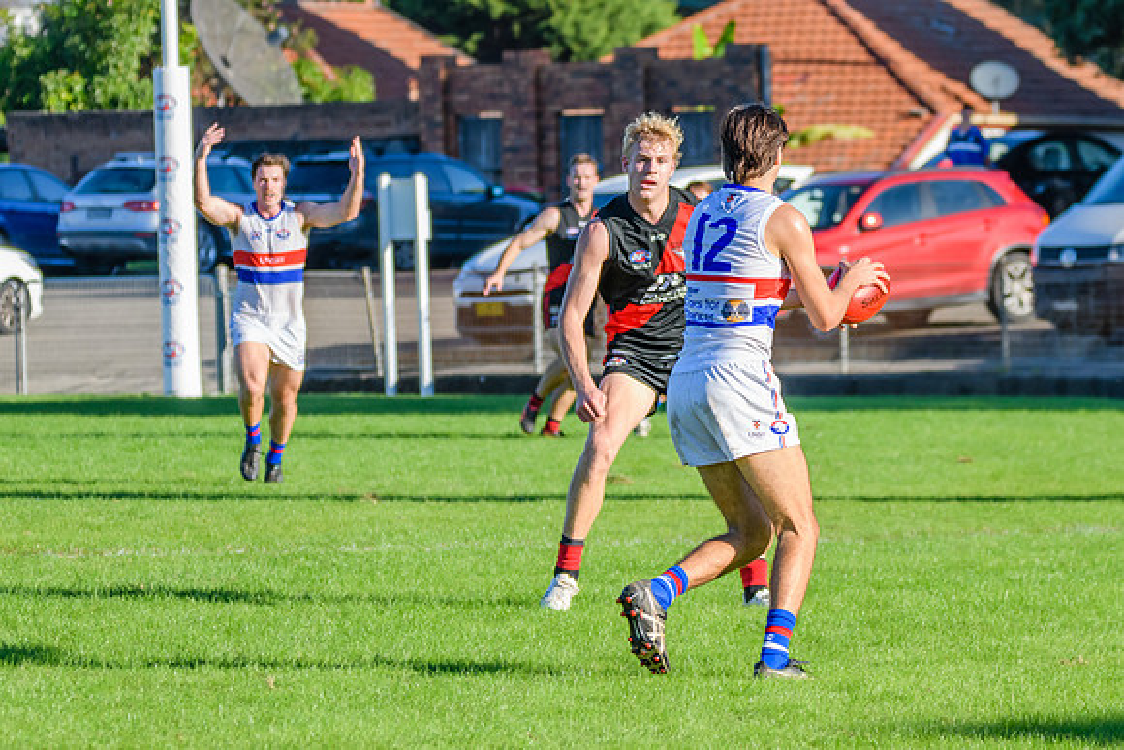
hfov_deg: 7.0
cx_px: 592
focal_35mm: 294
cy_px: 336
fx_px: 9169
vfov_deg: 4.7
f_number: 5.6
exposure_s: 1/2000
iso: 800
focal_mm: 170
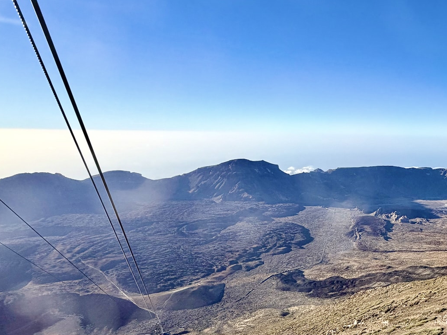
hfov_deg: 61.8
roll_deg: -0.4
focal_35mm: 26
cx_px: 357
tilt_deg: -15.3
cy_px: 222
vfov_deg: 52.1
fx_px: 336
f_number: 2.2
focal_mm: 2.22
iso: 40
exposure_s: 1/658
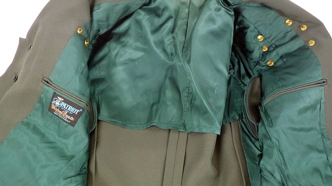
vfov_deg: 29.7
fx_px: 352
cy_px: 94
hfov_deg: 50.5
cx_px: 168
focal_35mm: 40
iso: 400
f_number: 3.7
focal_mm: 6.4
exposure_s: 1/40
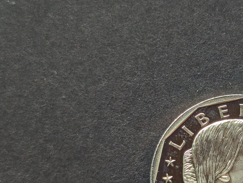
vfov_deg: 15.9
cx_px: 213
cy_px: 122
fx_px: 654
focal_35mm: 93
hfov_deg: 20.7
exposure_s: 1/50.1
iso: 56
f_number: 1.68
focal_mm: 6.9
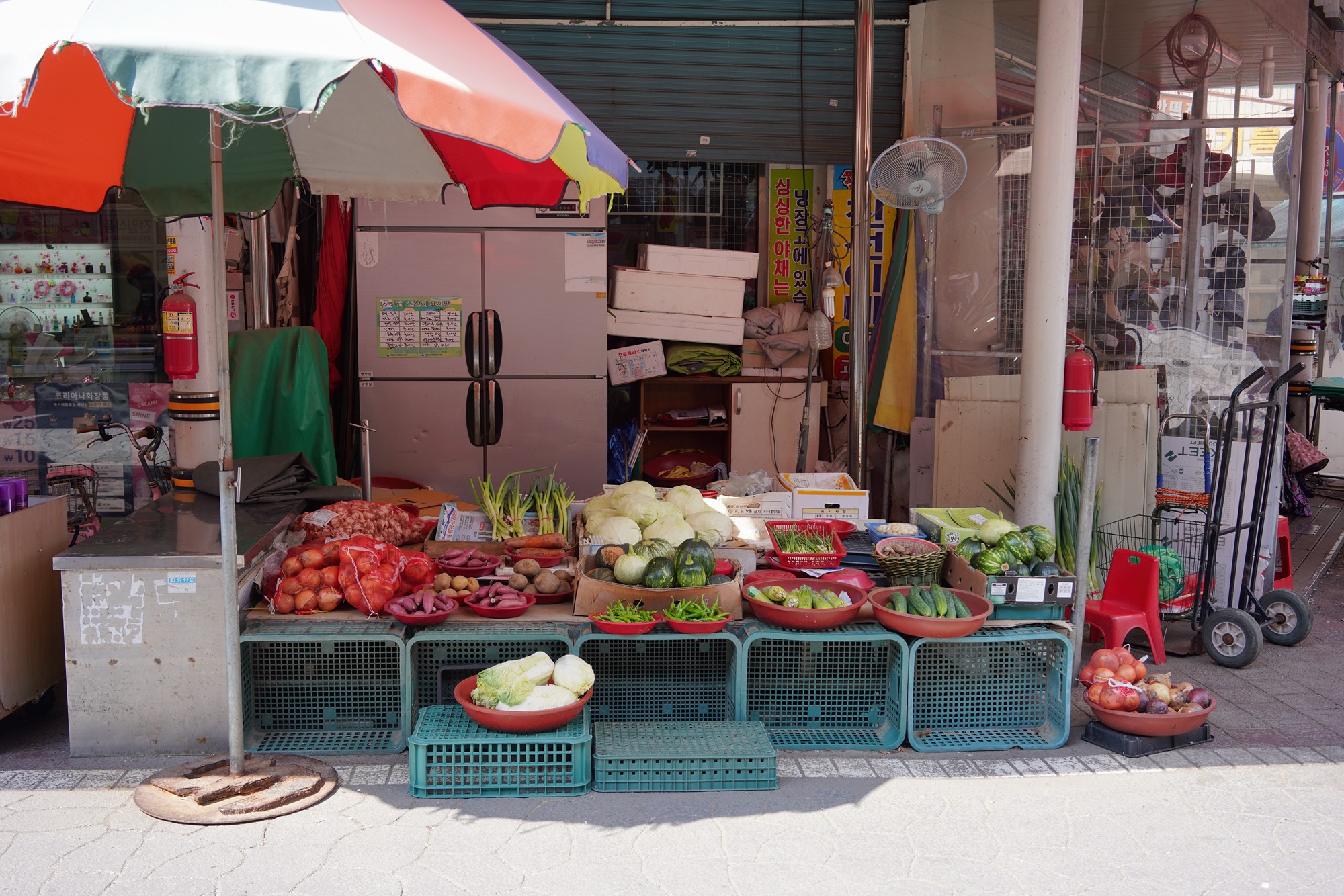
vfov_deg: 37.9
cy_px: 448
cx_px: 672
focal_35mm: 35
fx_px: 1307
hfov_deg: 54.4
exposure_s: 1/100
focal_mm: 35
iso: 100
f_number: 5.6
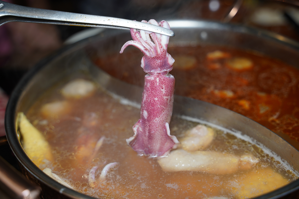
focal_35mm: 49
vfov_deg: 27.5
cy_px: 100
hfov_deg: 40.3
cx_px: 150
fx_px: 407
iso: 200
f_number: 4
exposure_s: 1/60
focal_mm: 49
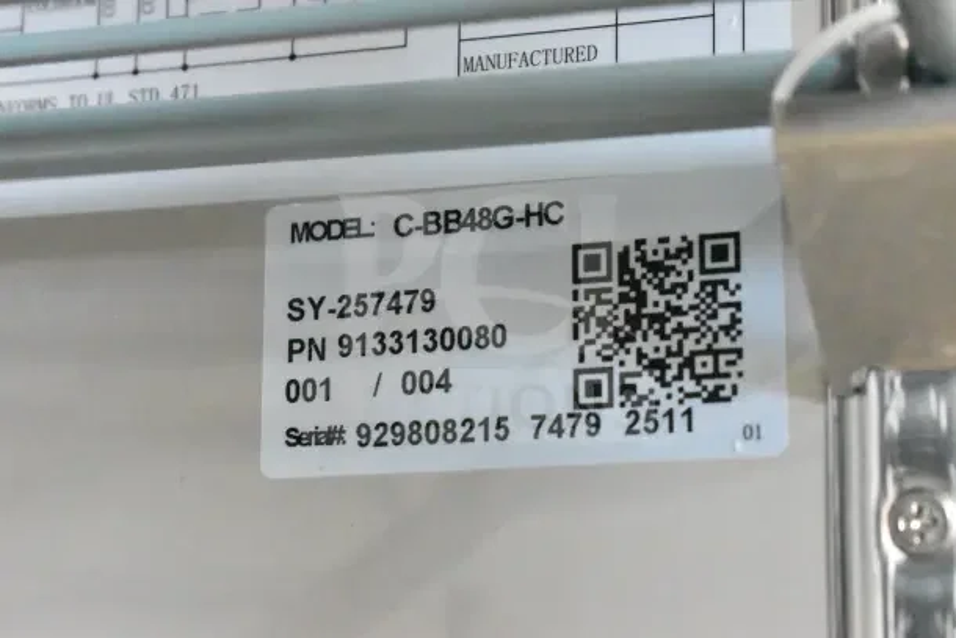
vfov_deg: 16.6
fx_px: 2191
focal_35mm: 82
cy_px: 319
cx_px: 478
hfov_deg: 24.6
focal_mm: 55
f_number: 5.6
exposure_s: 1/100
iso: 25600
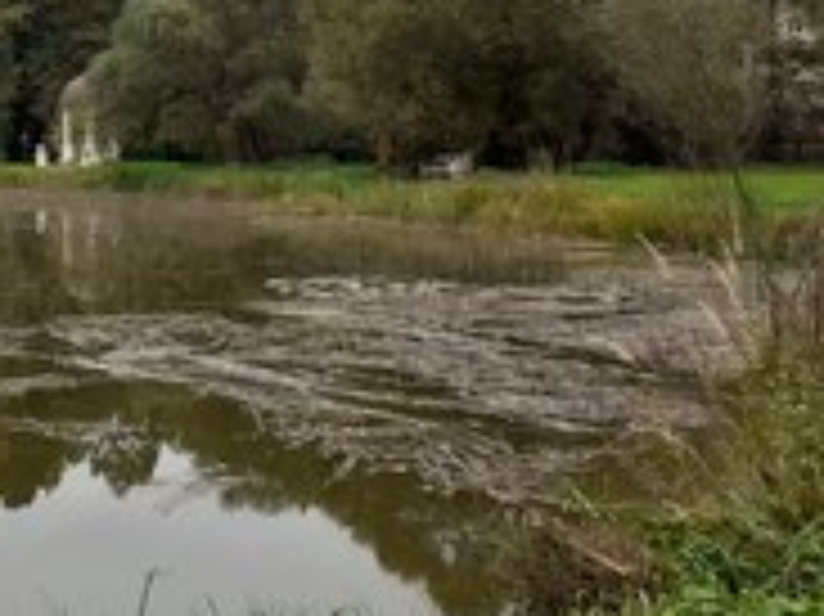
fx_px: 1404
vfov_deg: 23.8
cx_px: 81
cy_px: 9
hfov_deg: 31.2
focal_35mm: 59
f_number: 1.9
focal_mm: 3.6
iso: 40
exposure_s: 1/280
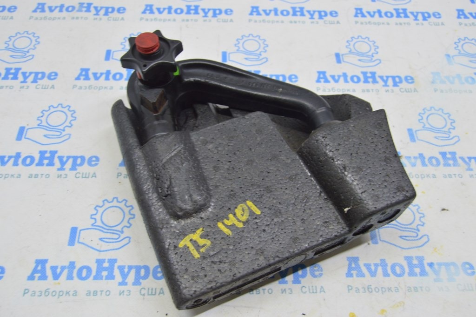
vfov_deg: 39.9
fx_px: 436
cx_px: 238
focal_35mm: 33
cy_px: 158
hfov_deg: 57.3
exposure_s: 1/20
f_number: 5.6
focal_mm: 22
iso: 400
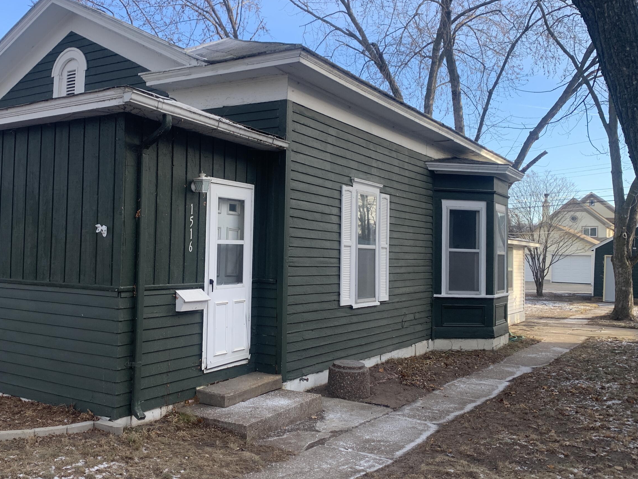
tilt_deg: +1.3
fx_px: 627
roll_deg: -0.9
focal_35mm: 34
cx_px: 268
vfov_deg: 41.8
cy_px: 231
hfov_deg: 53.7
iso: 25
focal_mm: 4.25
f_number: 1.8
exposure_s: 1/382
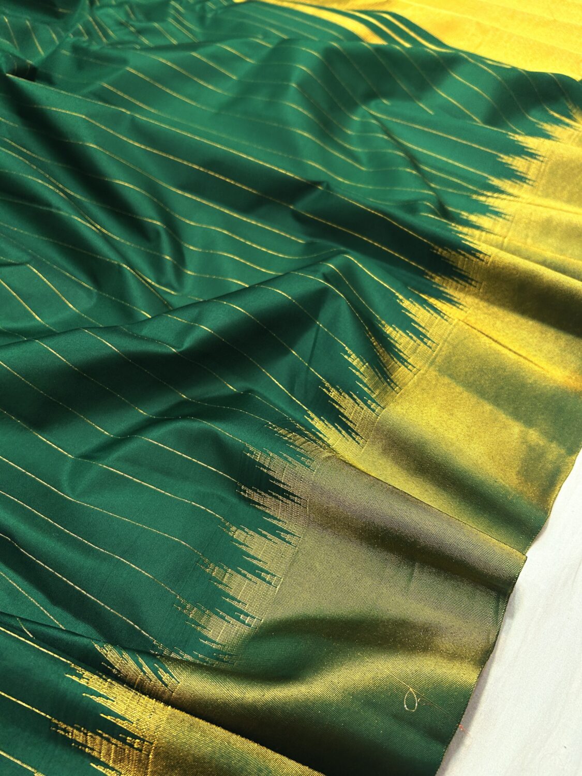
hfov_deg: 53.1
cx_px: 291
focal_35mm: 26
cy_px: 388
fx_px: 583
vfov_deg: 67.3
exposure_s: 1/121
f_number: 1.5
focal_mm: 5.7
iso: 50
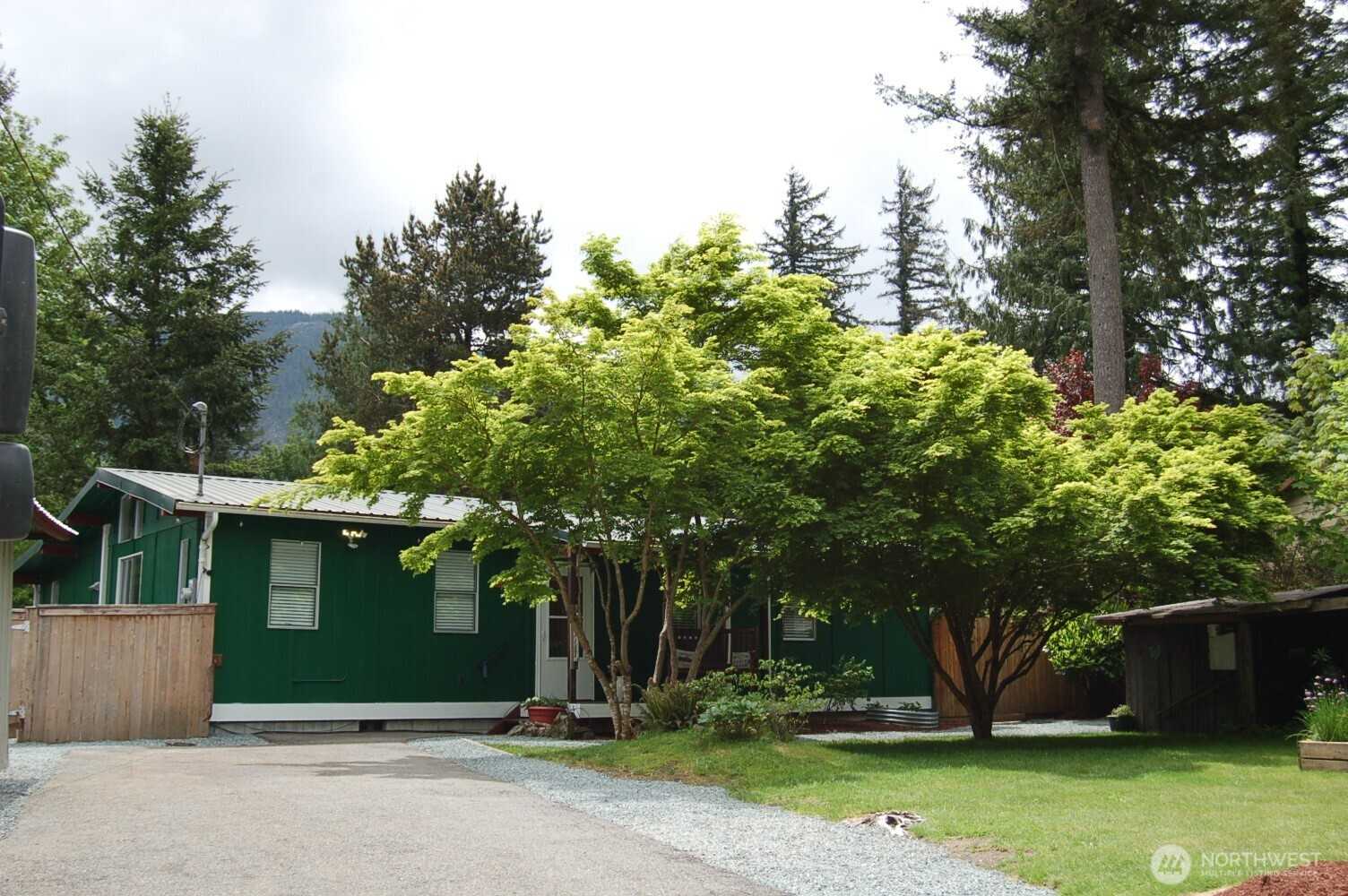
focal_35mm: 39
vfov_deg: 34.1
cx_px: 674
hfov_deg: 49.6
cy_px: 448
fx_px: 1459
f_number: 5.6
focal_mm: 26
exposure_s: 1/400
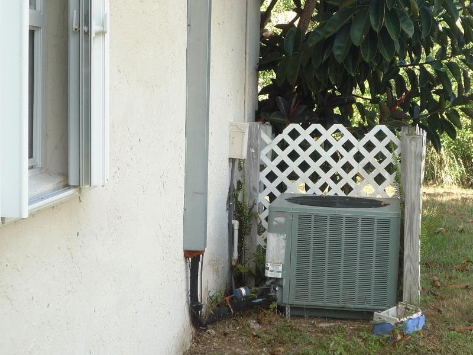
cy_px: 178
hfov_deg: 24.7
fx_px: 1079
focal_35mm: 79
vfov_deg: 18.7
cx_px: 236
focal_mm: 7.8
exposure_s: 1/125
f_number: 4.3
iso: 100
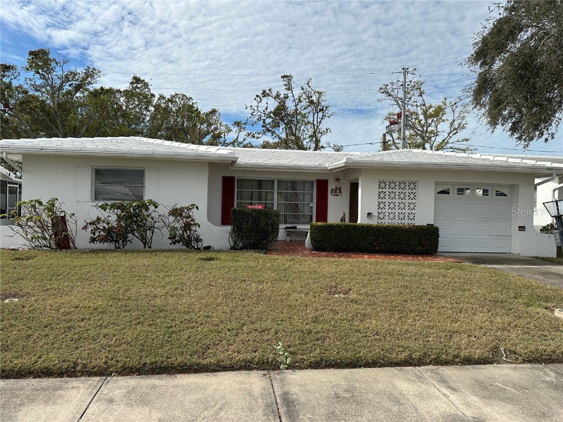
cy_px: 211
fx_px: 390
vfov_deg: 56.8
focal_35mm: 24
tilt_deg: +0.0
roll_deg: -1.4
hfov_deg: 71.6
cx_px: 282
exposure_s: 1/7042
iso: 80
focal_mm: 6.86
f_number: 1.78
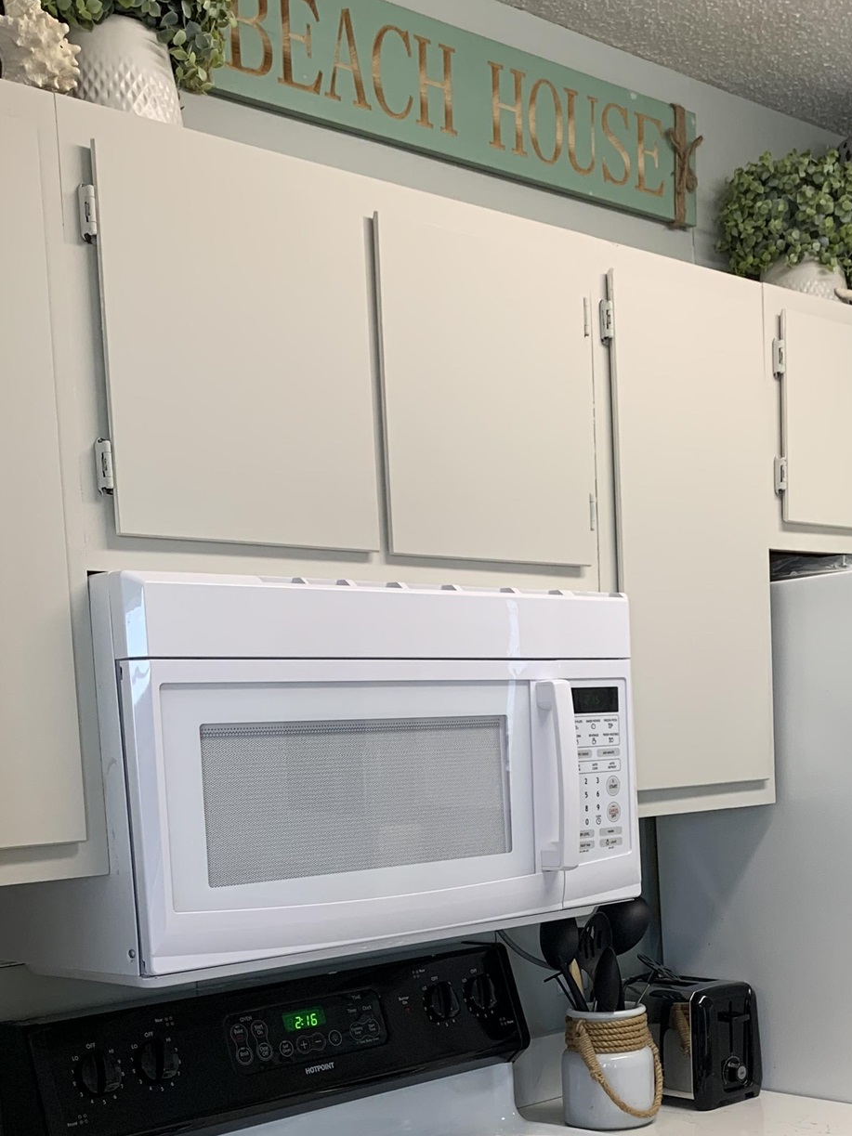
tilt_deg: -5.6
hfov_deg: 29.5
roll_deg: +2.7
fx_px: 1608
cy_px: 891
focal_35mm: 49
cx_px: 550
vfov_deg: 37.7
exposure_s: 1/60
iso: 80
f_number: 1.8
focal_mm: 4.25
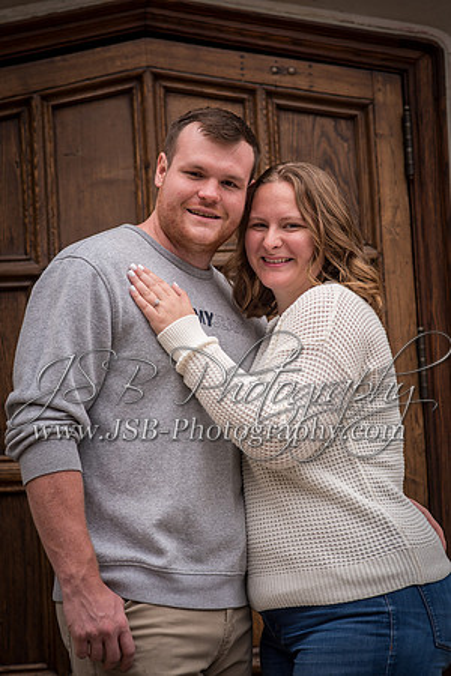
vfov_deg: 23.9
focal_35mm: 85
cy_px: 338
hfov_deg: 16.1
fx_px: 1597
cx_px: 226
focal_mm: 85
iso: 100
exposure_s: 1/250
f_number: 4
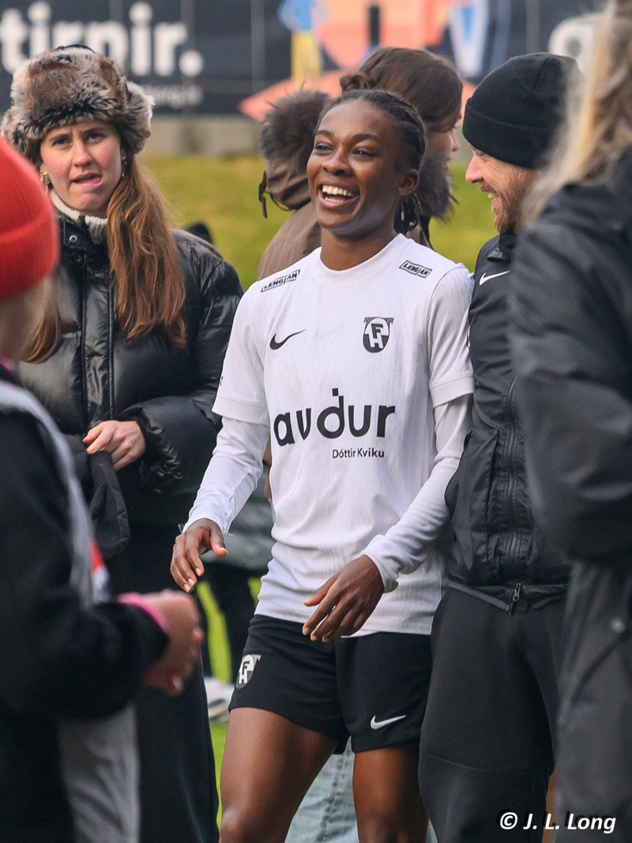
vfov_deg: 6.3
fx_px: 7657
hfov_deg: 4.7
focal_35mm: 314
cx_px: 299
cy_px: 277
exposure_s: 1/400
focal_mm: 120
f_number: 4
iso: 450
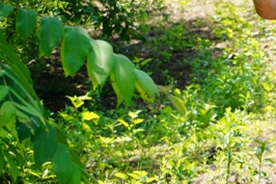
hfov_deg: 5.7
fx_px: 2720
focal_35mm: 355
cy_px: 78
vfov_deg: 3.9
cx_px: 423
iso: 640
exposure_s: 1/800
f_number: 6.3
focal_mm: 105
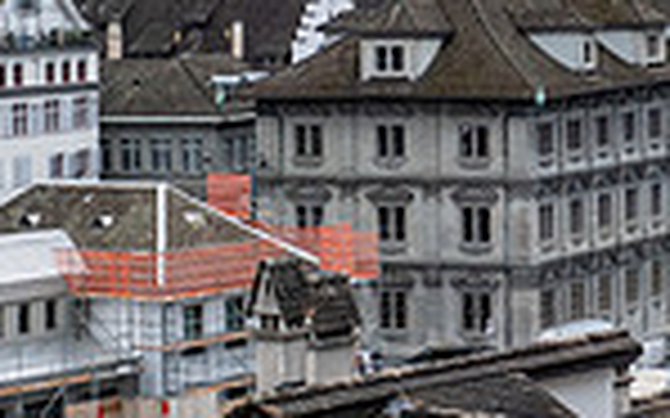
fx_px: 2975
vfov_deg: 8.0
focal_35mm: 163
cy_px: -81
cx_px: 558
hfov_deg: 12.8
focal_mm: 35.3
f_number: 5.6
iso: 320
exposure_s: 1/550
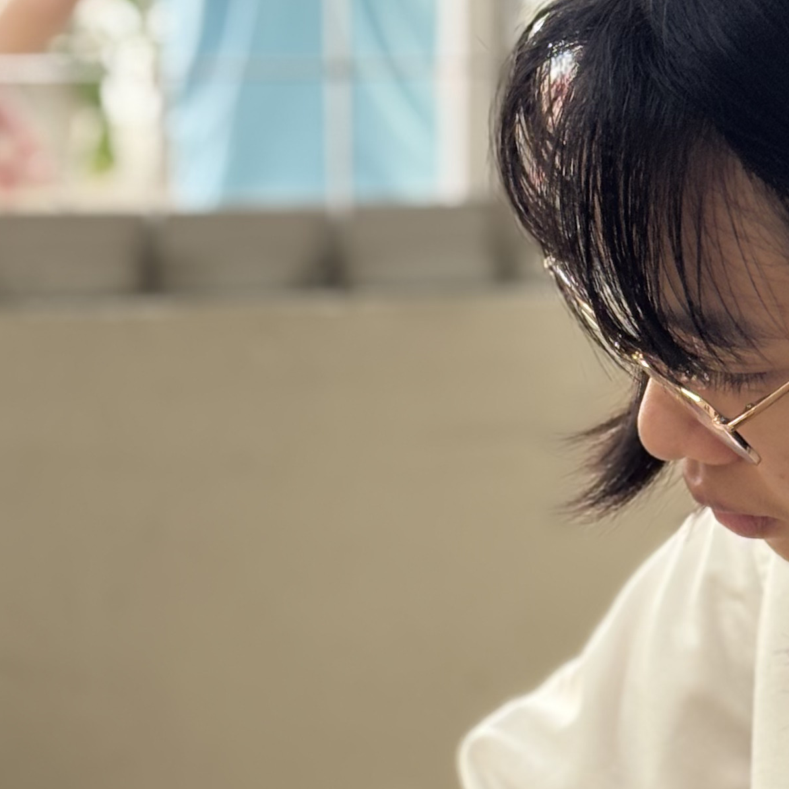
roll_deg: -1.9
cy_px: 752
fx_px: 3997
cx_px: 667
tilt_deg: -13.9
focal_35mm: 155
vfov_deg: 11.2
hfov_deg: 11.2
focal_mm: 5.96
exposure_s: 1/66
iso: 50
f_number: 1.6
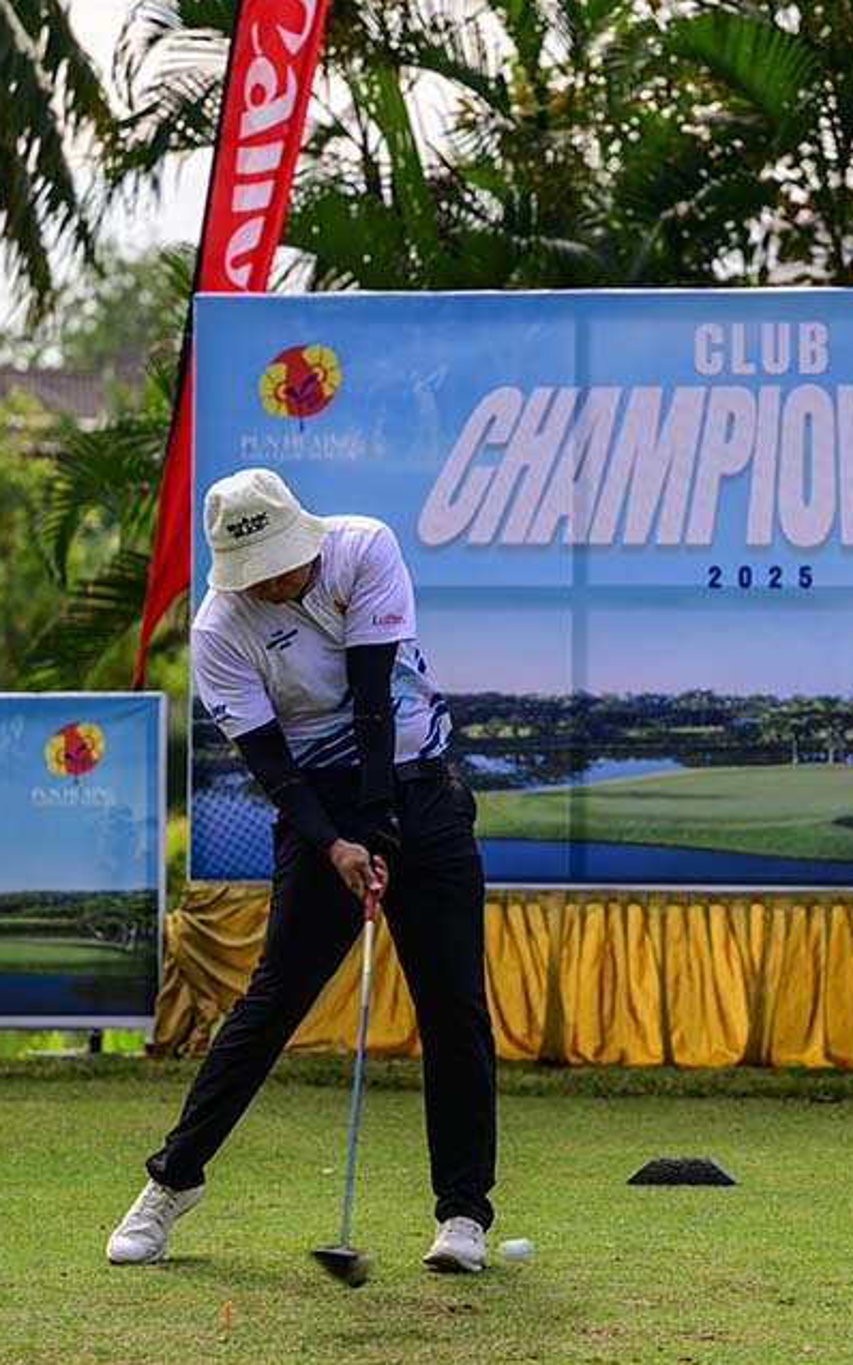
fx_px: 4911
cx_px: 609
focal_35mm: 132
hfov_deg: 9.9
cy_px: 684
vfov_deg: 15.8
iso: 125
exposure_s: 1/1600
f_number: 2.8
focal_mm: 86
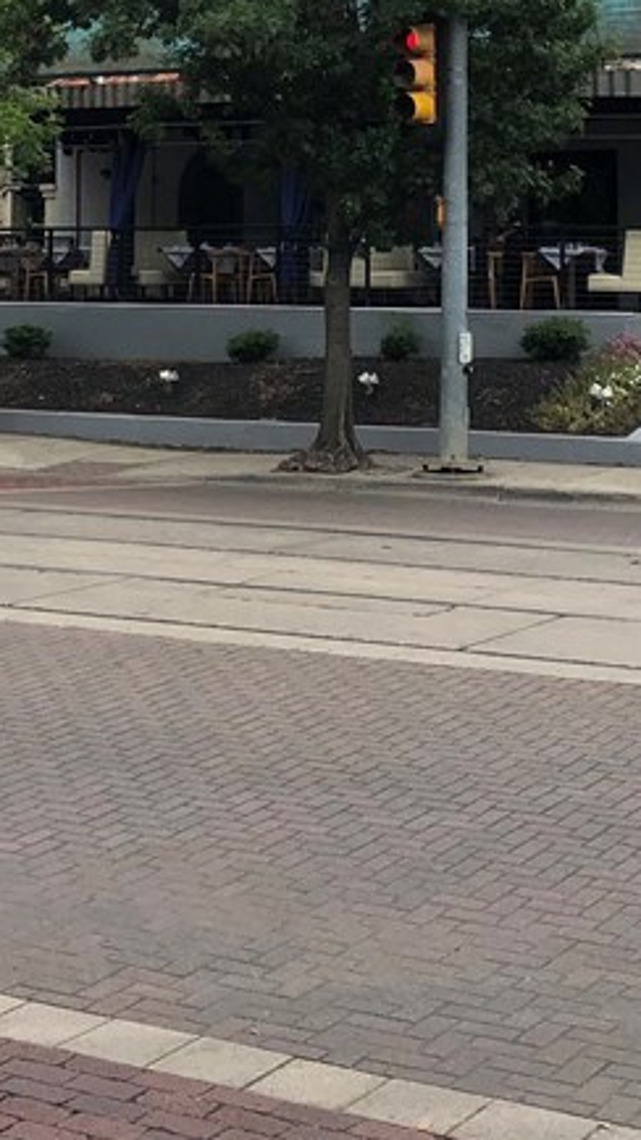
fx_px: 2176
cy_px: 197
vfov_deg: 28.6
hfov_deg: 16.8
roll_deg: -0.1
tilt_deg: +3.0
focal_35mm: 72
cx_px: 286
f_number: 1.8
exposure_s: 1/1621
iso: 20
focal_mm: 4
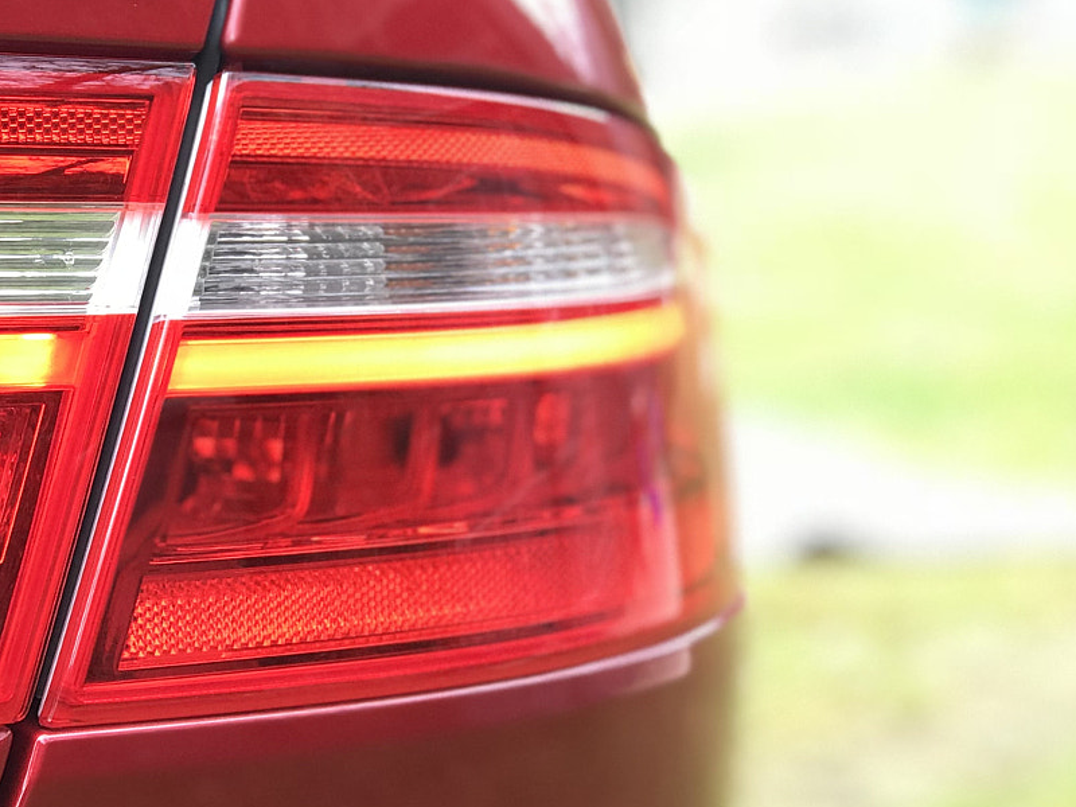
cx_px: 160
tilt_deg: -8.2
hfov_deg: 17.1
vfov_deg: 13.0
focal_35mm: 114
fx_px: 3544
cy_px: 364
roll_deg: -0.7
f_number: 2.8
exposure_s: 1/50
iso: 32
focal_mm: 6.6
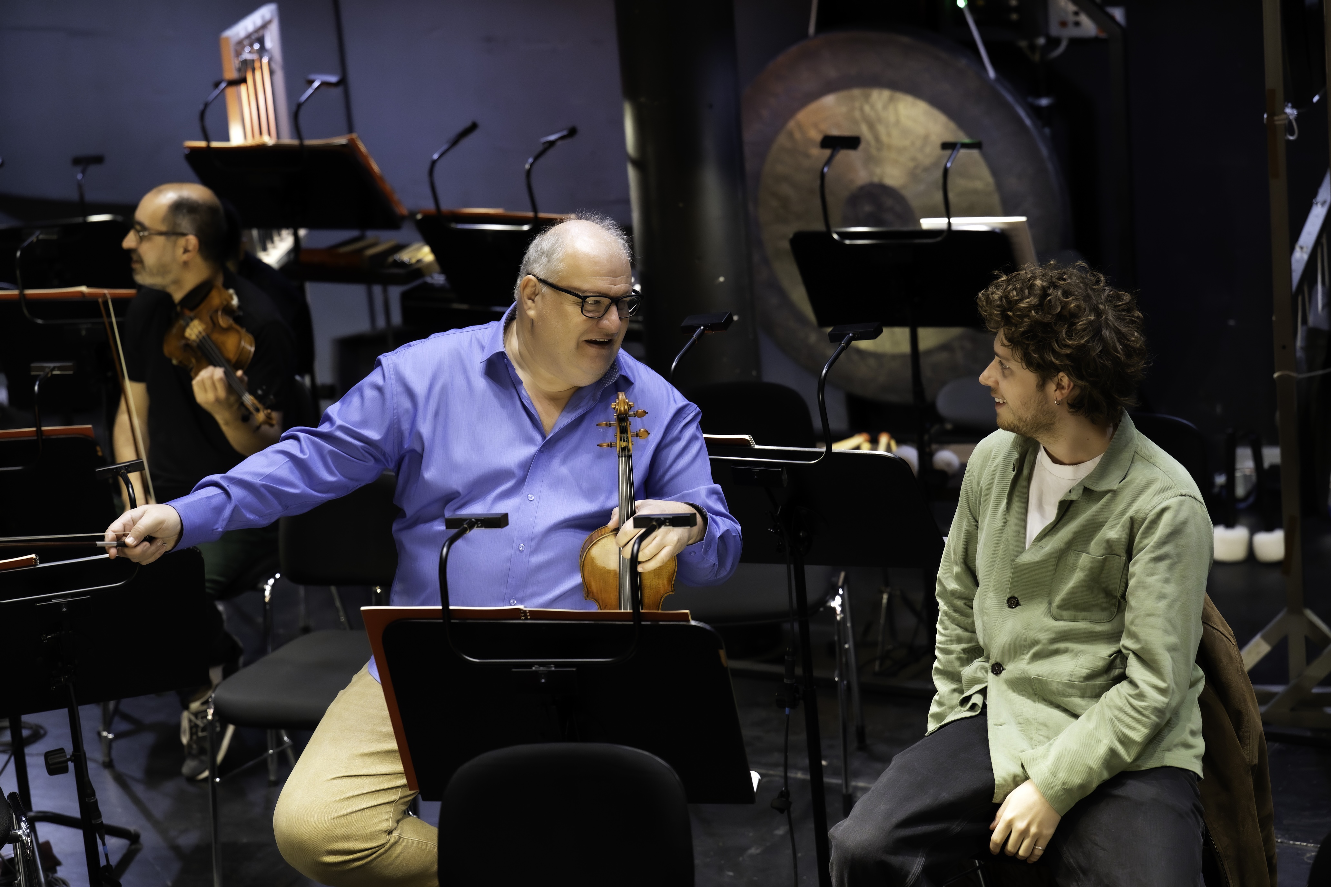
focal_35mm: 95
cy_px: 444
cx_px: 666
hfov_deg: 21.5
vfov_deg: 14.4
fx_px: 3512
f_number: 3.5
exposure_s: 1/125
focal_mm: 95
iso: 6400
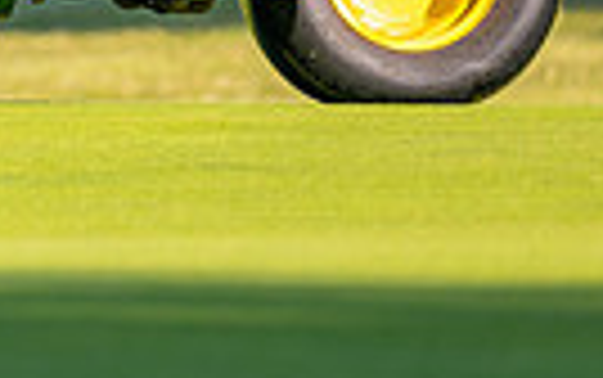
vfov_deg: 1.0
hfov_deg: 1.6
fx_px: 21793
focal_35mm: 1325
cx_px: -518
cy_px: -376
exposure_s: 1/320
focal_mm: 300
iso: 200
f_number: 5
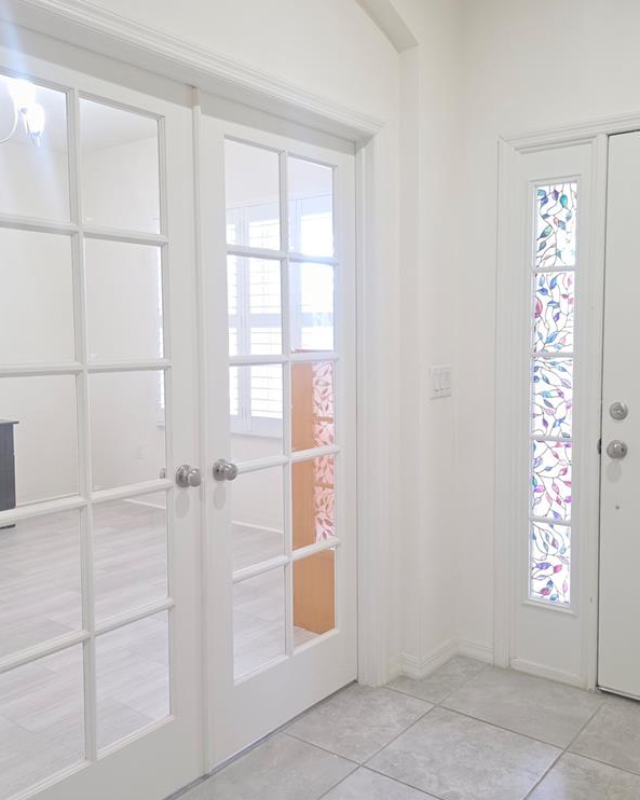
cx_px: 338
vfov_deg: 57.2
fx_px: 734
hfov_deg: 47.1
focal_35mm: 31
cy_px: 388
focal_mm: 6.3
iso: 400
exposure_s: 1/120
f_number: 1.7
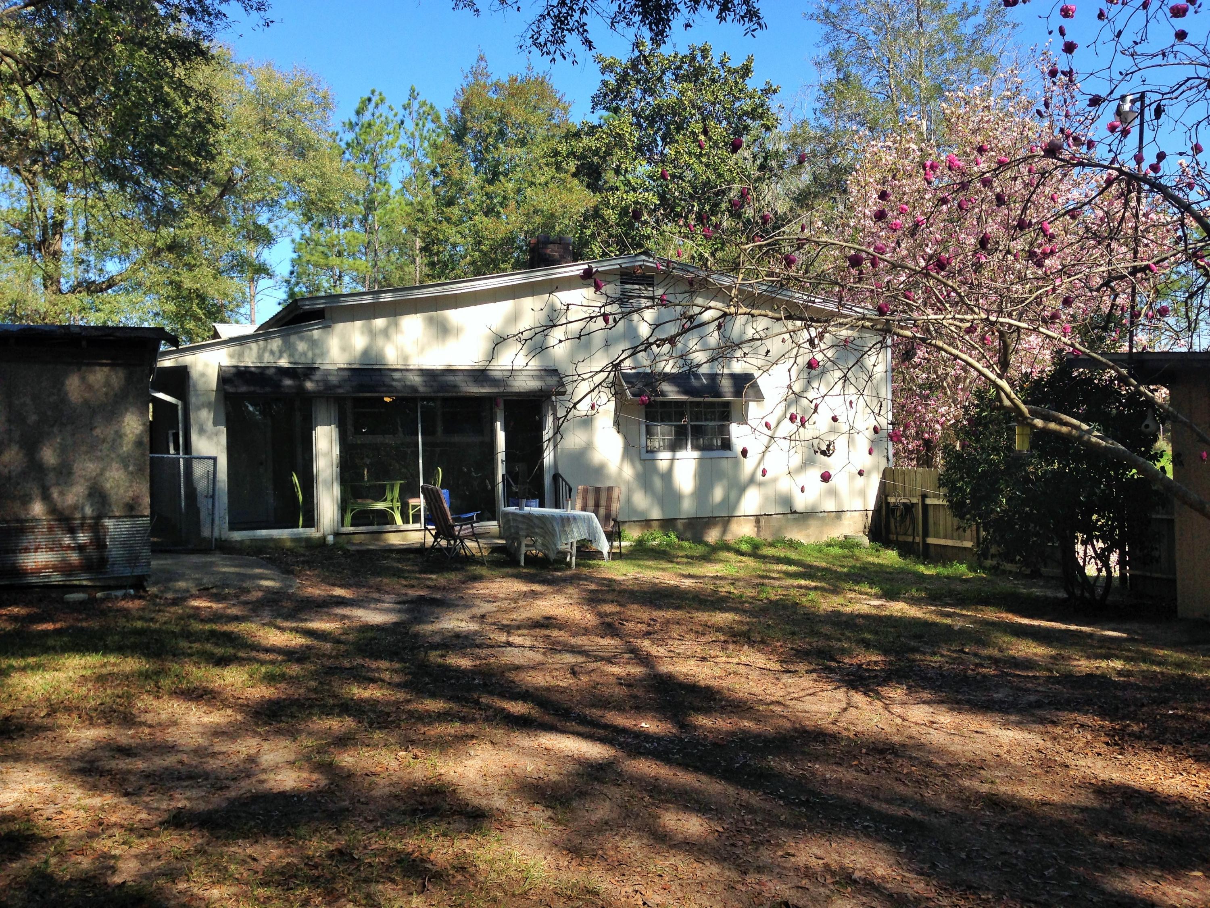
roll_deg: +1.9
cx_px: 605
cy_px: 454
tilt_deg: +0.4
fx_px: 1154
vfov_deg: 42.9
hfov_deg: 55.4
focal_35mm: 33
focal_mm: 4.12
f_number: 2.4
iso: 50
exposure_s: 1/733
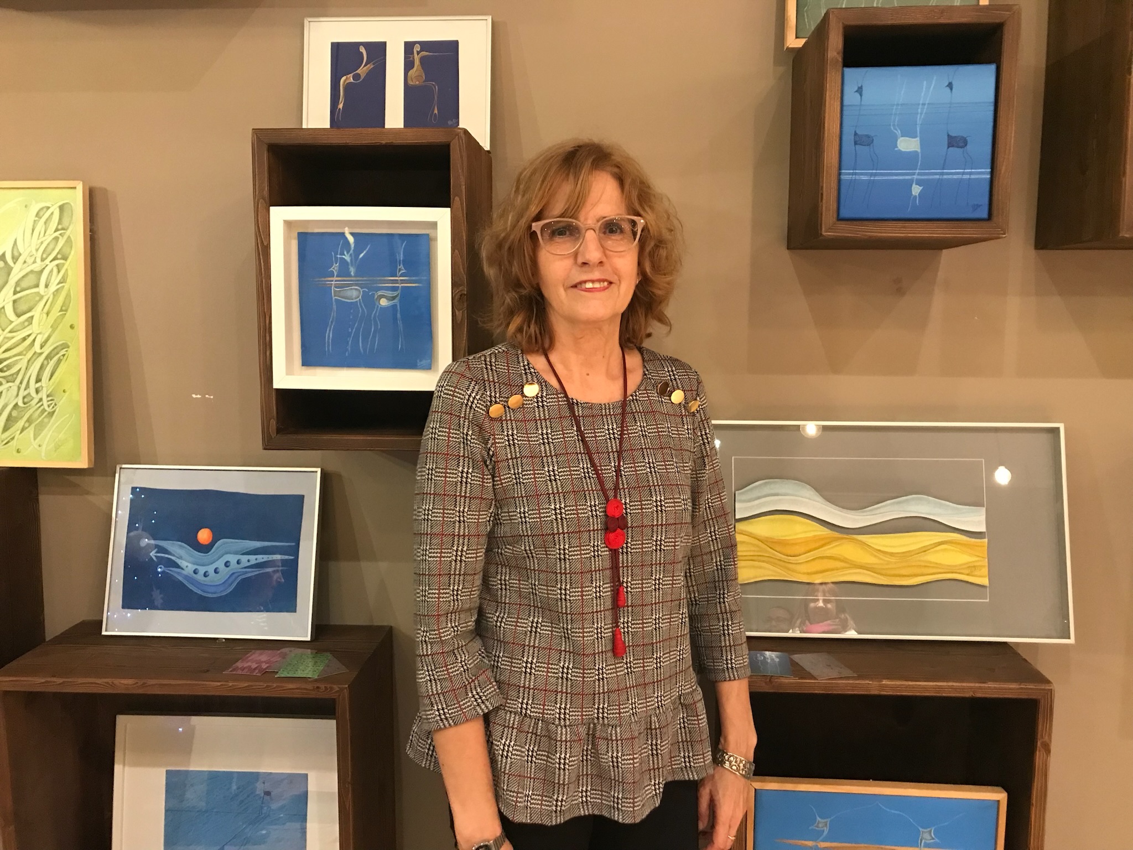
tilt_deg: -6.2
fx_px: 916
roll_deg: -0.3
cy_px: 425
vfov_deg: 49.7
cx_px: 566
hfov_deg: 63.4
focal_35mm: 28
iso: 80
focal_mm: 3.99
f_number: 1.8
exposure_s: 1/6
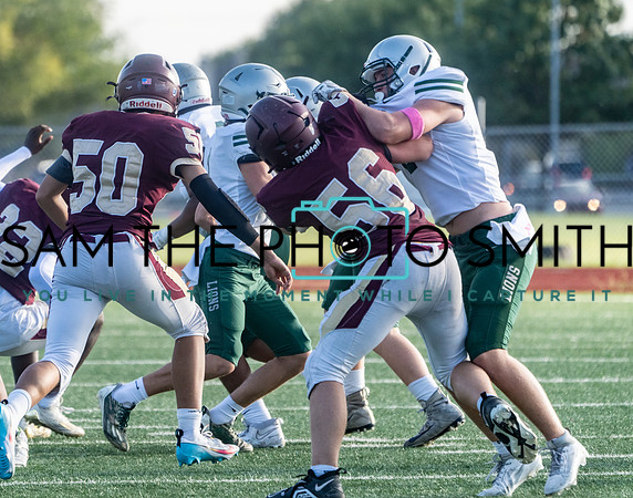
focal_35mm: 547
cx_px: 237
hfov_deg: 3.6
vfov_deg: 2.8
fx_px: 10175
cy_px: 233
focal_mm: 462
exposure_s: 1/1250
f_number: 8
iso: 1250
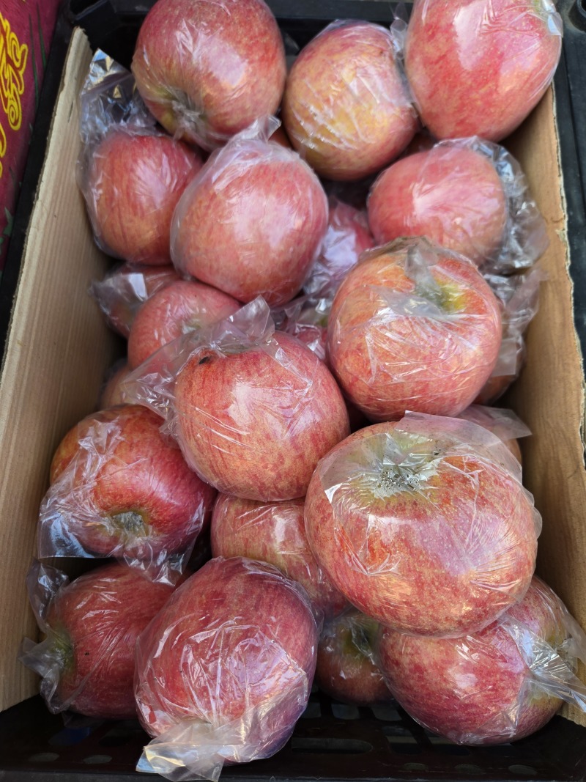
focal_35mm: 23
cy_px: 391
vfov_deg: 73.9
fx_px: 519
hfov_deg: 58.9
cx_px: 293
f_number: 1.8
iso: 32
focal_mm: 5.4
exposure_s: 1/180
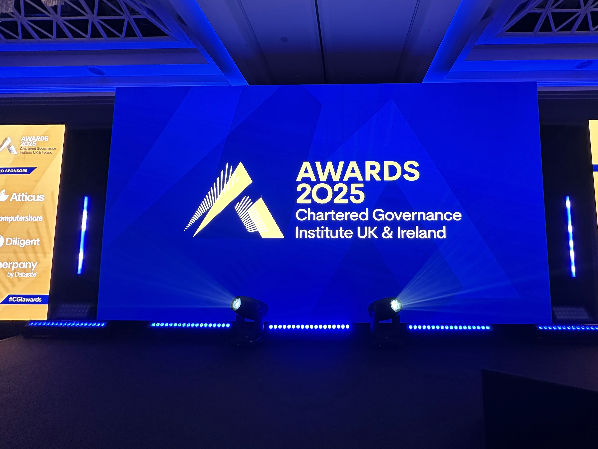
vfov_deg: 74.7
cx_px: 339
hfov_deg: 90.5
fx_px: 294
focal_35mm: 17
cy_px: 213
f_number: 2.2
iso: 320
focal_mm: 2.22
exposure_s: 1/49
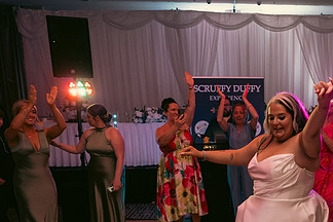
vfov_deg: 30.1
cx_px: 274
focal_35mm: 43
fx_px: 398
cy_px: 191
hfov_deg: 43.0
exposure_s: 1/160
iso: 2500
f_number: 3.5
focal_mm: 24
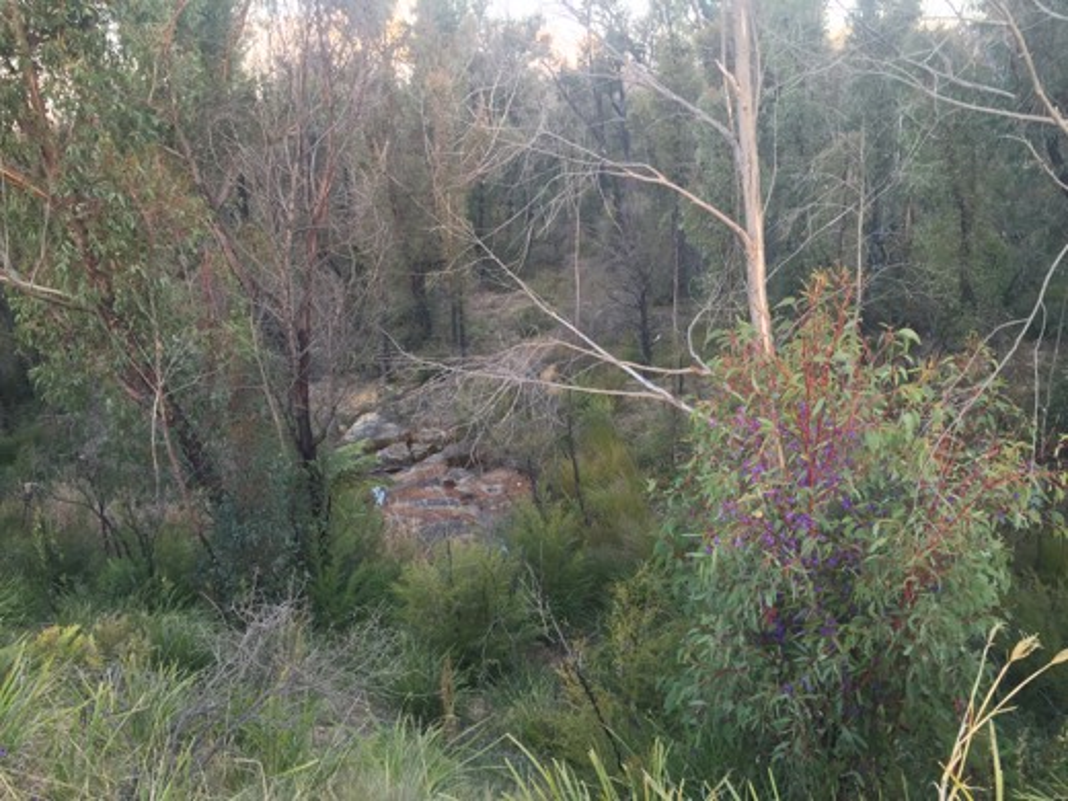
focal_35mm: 29
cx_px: 534
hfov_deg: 61.7
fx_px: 895
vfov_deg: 48.2
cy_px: 400
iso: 40
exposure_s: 1/30
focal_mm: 4.15
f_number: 2.2
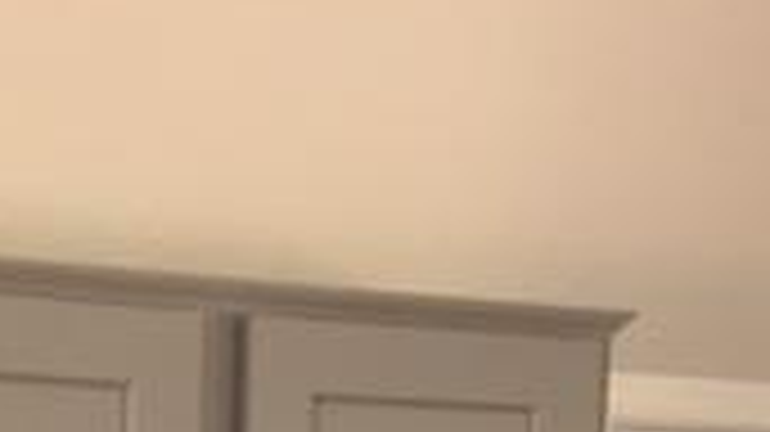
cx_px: -90
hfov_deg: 17.5
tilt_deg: -7.4
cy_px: 1026
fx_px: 2408
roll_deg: -0.2
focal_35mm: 118
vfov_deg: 9.2
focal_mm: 4.15
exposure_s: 1/30
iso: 80
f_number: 2.2
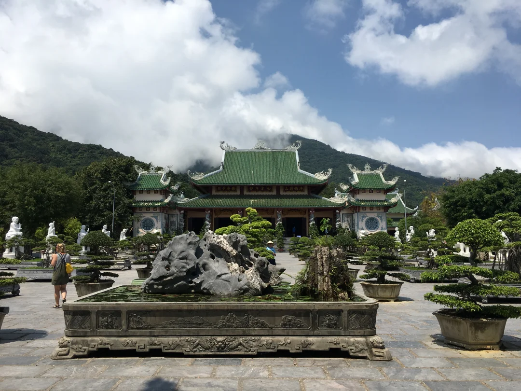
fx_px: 436
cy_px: 196
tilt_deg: +6.6
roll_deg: -0.3
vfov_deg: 48.2
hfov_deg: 61.7
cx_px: 260
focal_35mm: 29
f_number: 2.2
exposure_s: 1/2959
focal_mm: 4.15
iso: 25
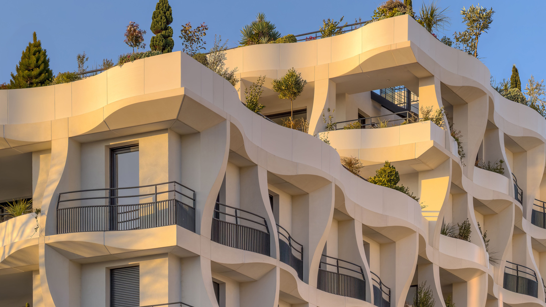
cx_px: 273
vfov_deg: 11.0
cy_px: 193
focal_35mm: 110
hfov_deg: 19.5
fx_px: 1592
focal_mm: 16.89
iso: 50
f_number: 2.8
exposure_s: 1/370
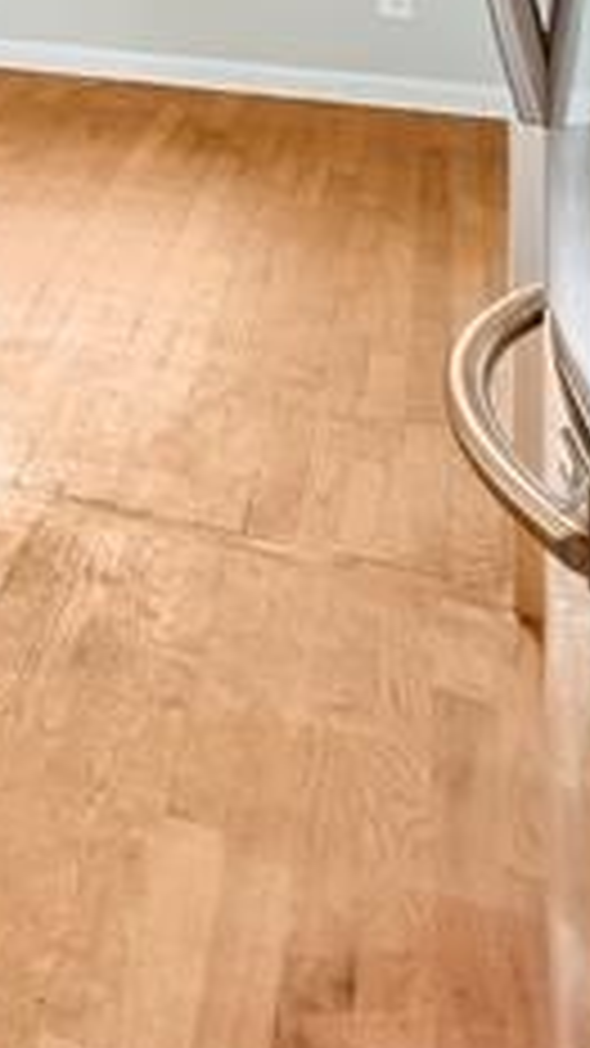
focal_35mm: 69
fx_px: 1920
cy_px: -306
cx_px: -1216
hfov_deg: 10.9
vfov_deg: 26.2
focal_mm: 10
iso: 400
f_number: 8
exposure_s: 1/15
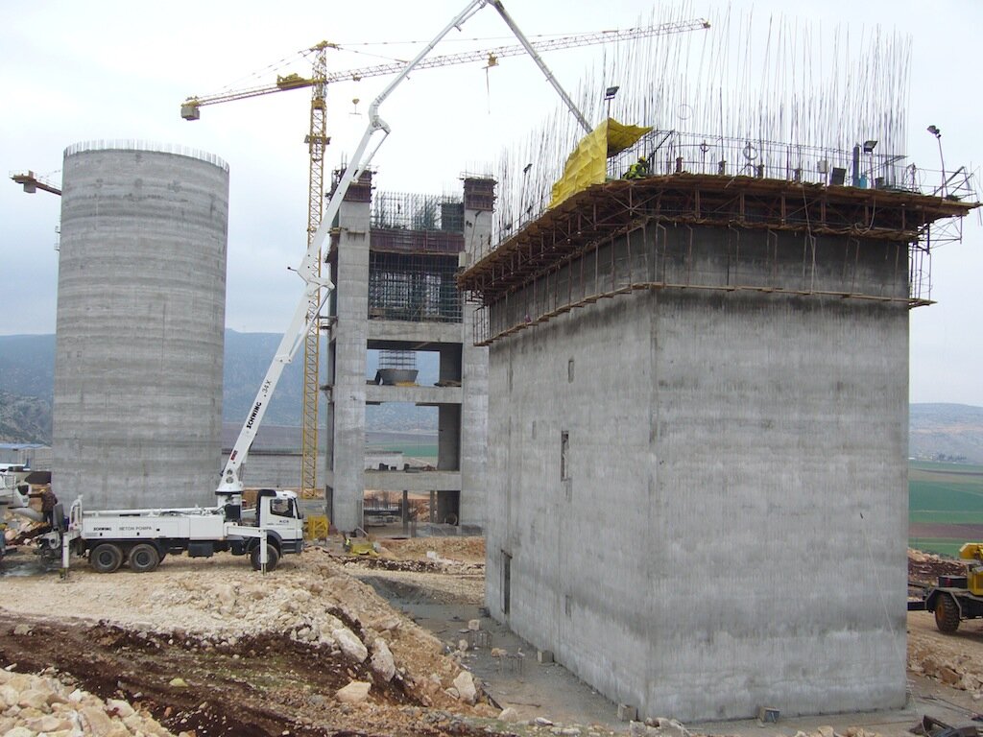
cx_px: 492
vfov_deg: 40.7
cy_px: 368
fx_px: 994
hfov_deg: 52.6
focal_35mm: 35
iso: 80
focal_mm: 5.8
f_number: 5.6
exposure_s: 1/125
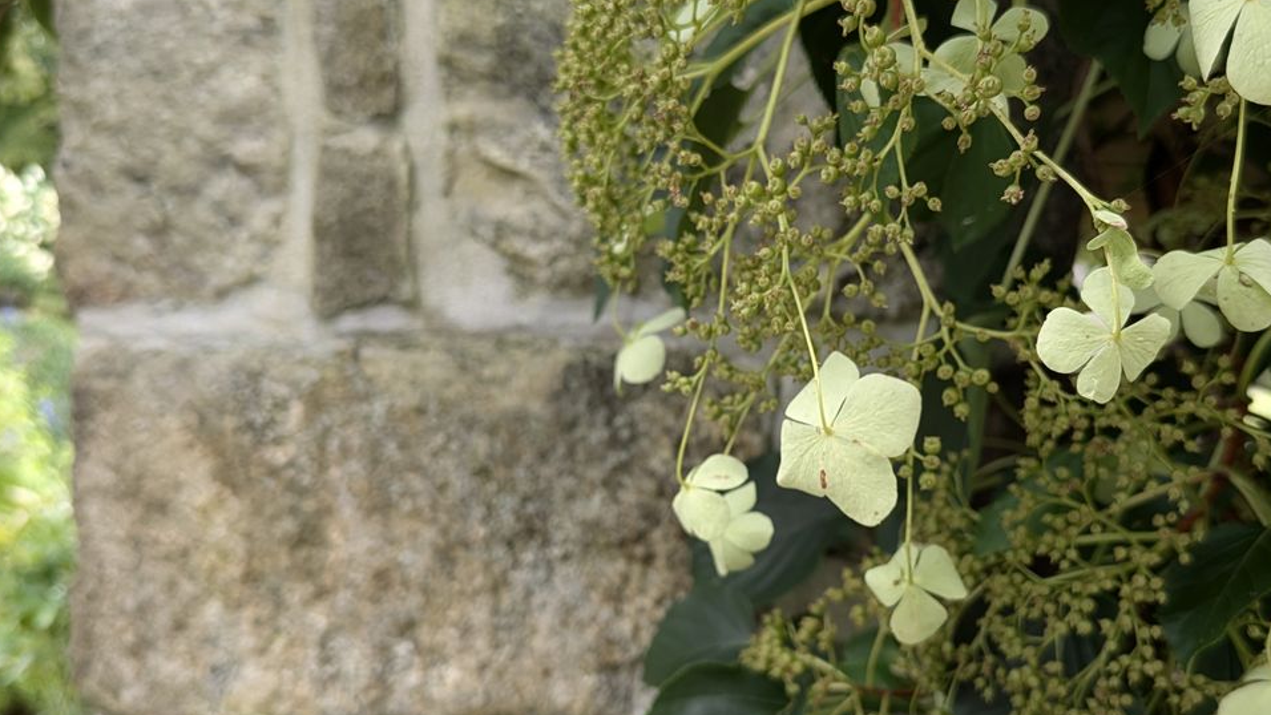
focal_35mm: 35
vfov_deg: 33.7
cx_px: 792
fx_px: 1180
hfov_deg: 56.0
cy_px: 392
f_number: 1.7
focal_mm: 4.53
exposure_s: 1/132
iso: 41
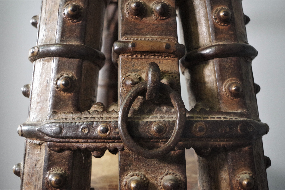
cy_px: 95
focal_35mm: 34
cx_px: 142
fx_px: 269
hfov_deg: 55.8
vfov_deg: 38.9
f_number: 4
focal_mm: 23.13
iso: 1600
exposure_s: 1/60
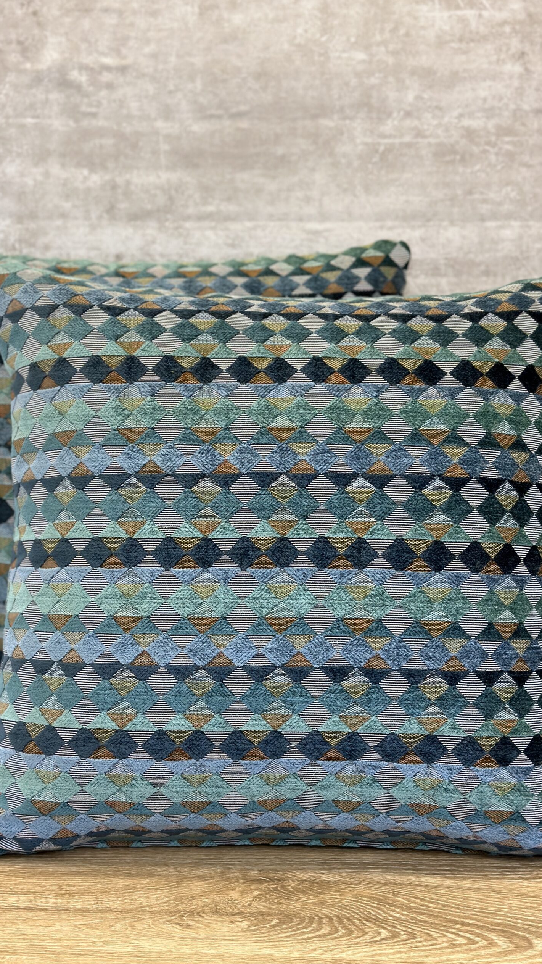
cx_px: 241
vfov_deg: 39.2
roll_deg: -0.4
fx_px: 1354
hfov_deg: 22.6
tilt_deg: -14.2
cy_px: 487
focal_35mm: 53
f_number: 1.78
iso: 125
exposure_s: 1/120
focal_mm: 6.86
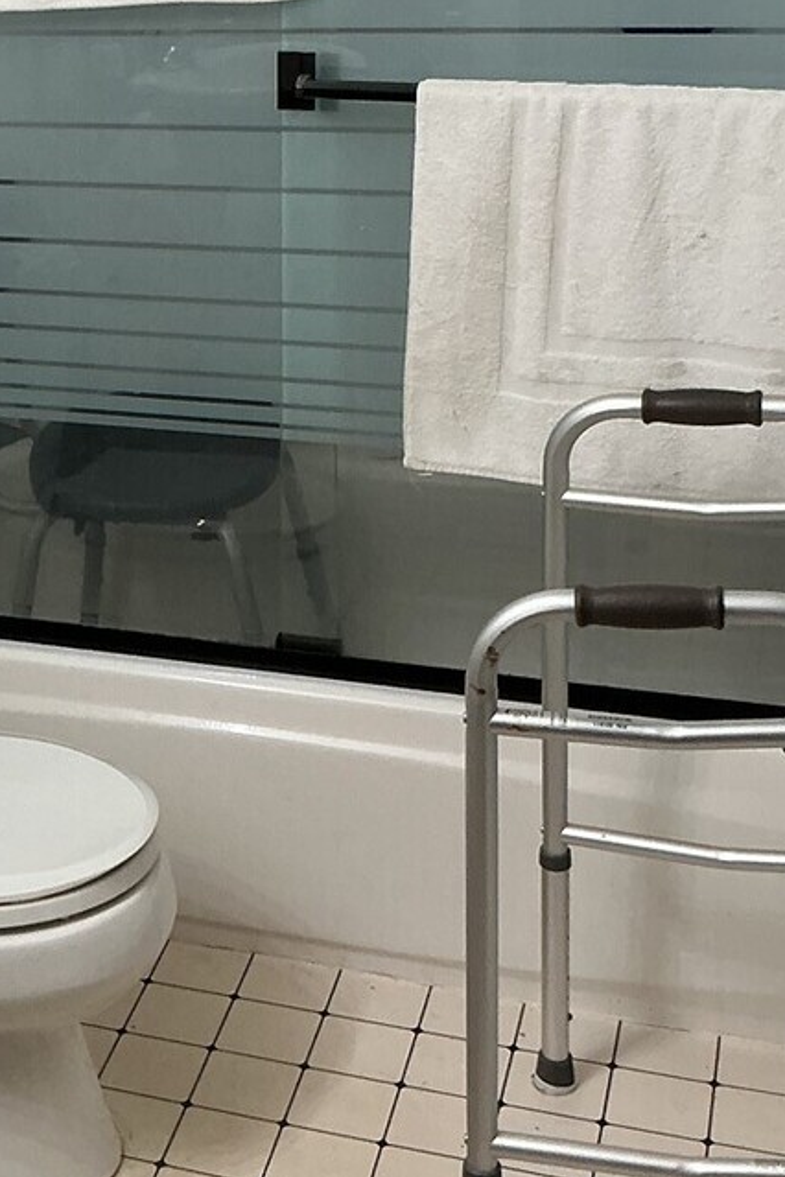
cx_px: -116
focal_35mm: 68
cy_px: 365
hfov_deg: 19.1
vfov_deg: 29.4
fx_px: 2224
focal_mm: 3
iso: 64
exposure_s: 1/60
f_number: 1.8
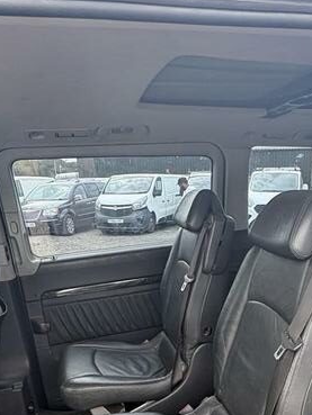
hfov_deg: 41.2
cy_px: 340
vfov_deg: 50.3
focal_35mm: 34
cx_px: 211
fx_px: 408
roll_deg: -5.1
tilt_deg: -15.8
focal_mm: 2.22
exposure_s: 1/114
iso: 100
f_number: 2.2
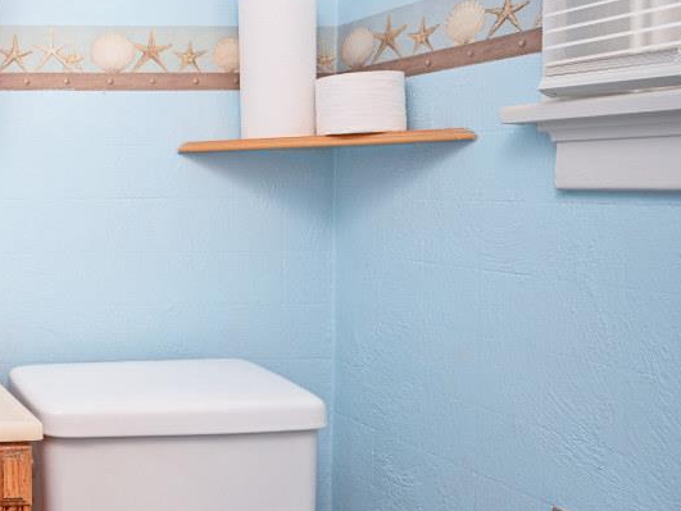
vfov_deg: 37.5
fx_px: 748
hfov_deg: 36.1
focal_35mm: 38
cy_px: 193
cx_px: -164
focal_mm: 14
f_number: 4
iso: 200
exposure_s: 1/60
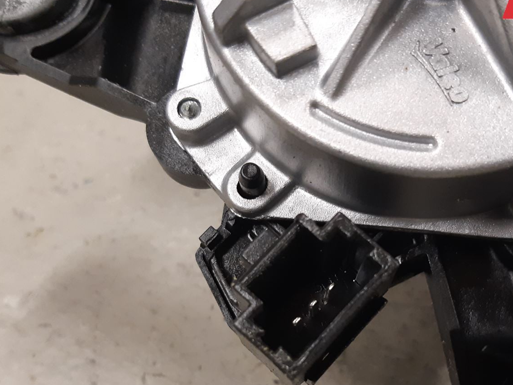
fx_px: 697
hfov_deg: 40.2
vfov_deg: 30.4
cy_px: 290
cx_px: 316
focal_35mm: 47
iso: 200
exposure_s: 1/50
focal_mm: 3.93
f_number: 1.7
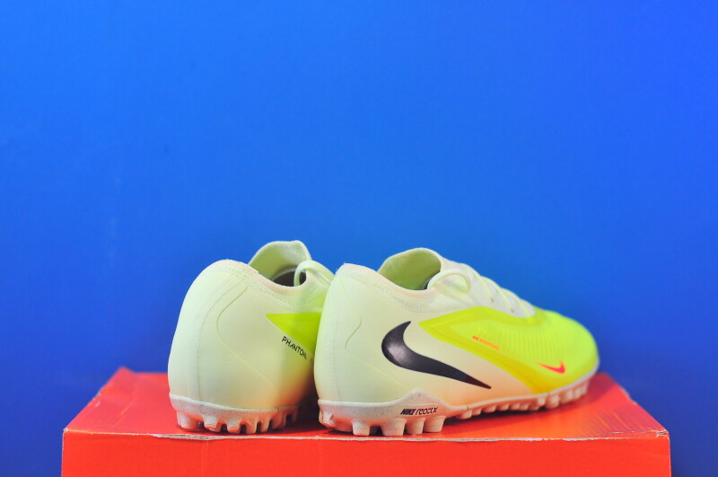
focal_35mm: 75
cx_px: 359
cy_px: 238
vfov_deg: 18.1
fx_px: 1494
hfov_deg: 27.0
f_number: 2.5
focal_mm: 50
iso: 250
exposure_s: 1/320
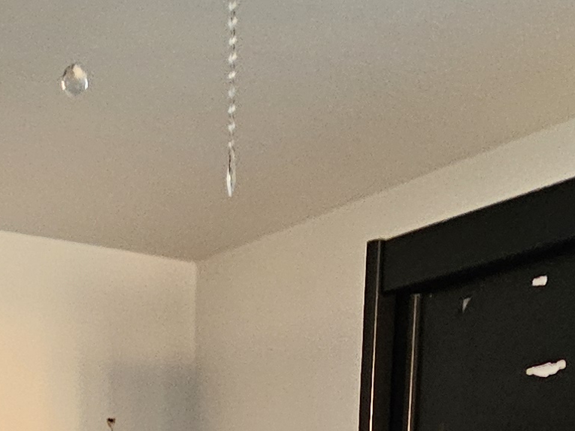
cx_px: 89
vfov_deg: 15.6
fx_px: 1130
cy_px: 933
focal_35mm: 68
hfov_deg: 27.8
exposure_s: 1/30
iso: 320
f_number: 2.2
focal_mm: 2.2
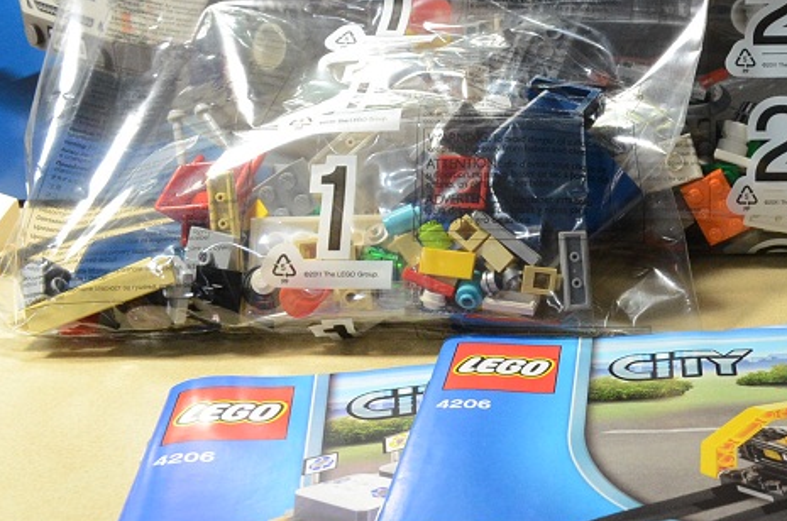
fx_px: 1179
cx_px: 740
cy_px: 143
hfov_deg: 34.4
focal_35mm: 54
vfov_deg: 24.7
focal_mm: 17
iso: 1600
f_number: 6.3
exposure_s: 1/50
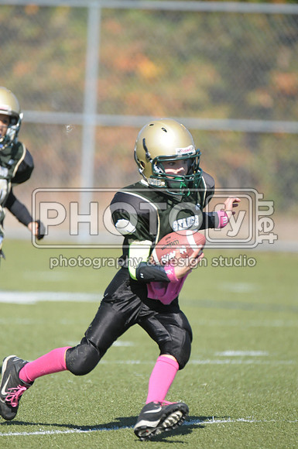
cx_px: 149
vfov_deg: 3.4
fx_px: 7472
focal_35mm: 600
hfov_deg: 2.3
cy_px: 224
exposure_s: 1/5000
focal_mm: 400
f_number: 4
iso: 1000
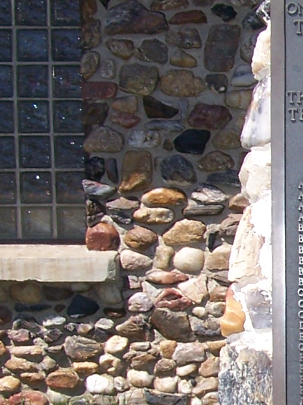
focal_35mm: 125
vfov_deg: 15.7
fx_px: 1459
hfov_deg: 11.3
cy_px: 278
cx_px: 483
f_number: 4
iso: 80
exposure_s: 1/800
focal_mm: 6.3
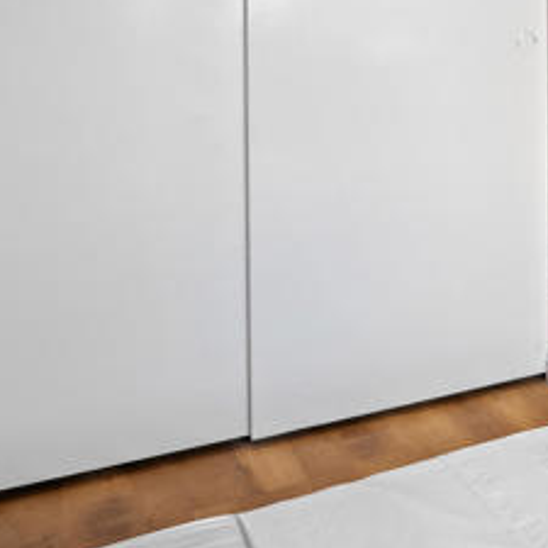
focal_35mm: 58
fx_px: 1039
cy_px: 1
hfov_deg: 21.2
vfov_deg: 27.8
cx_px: 955
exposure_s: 2.5
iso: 125
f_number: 8
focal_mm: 15
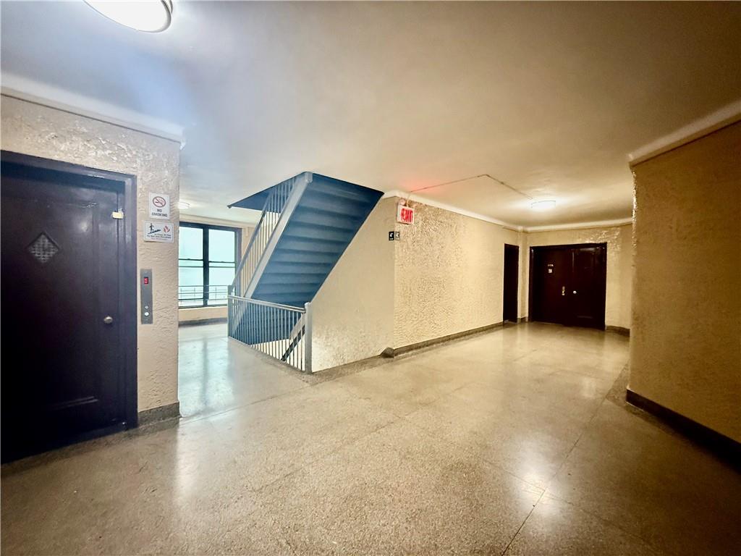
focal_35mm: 14
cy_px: 278
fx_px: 300
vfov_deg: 85.7
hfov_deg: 102.1
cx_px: 370
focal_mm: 2.22
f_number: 2.2
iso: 1000
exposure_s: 1/40
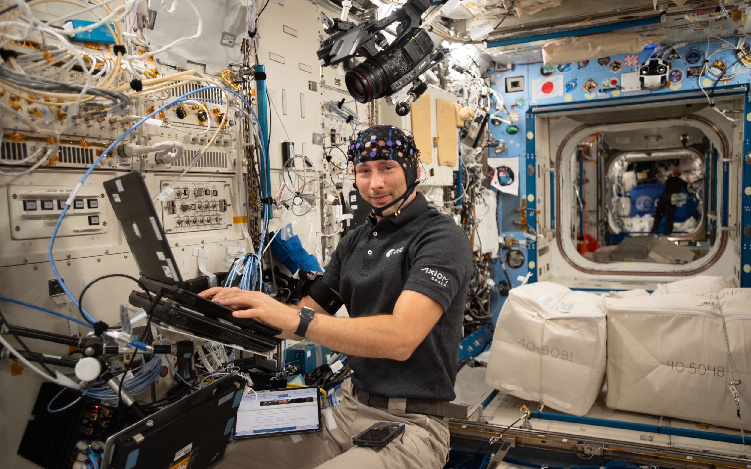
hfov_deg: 72.5
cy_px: 251
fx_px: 512
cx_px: 378
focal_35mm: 25
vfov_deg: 49.2
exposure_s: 1/40
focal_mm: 24
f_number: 3.2
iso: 640
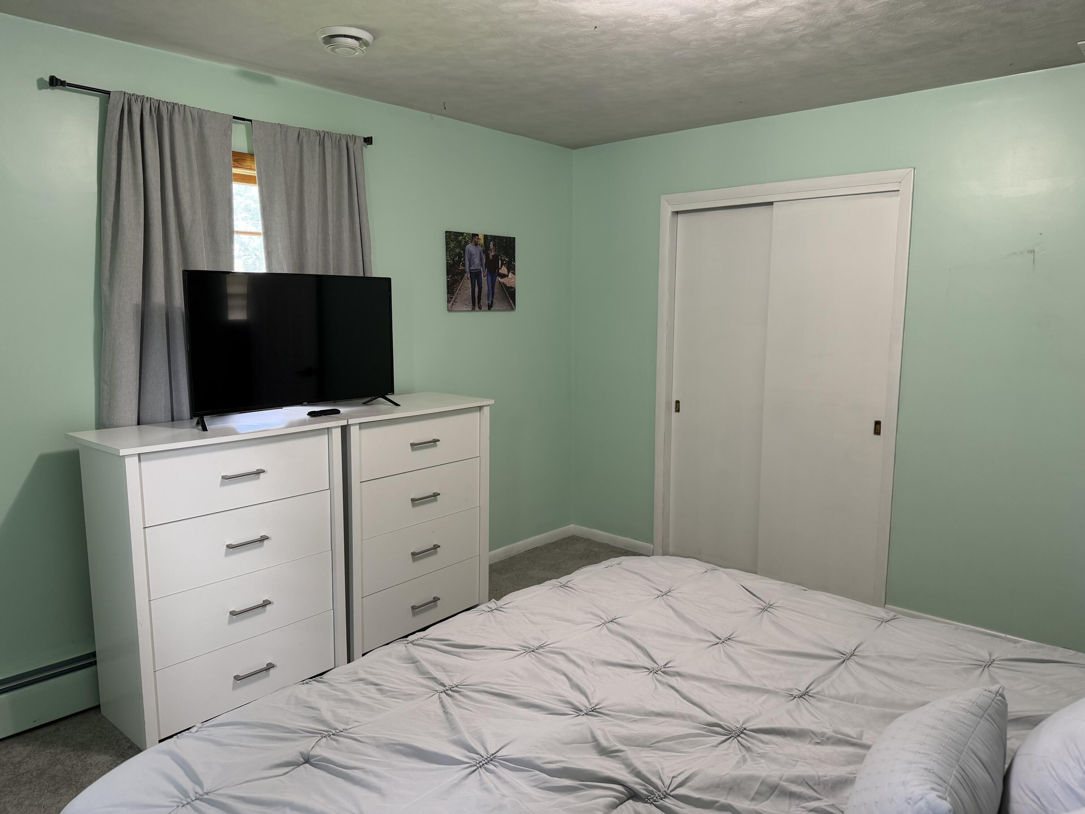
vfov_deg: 56.8
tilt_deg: -8.6
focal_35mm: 24
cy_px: 407
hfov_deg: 71.6
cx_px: 542
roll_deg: +0.0
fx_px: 752
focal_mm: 6.76
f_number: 1.78
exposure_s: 1/60
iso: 160
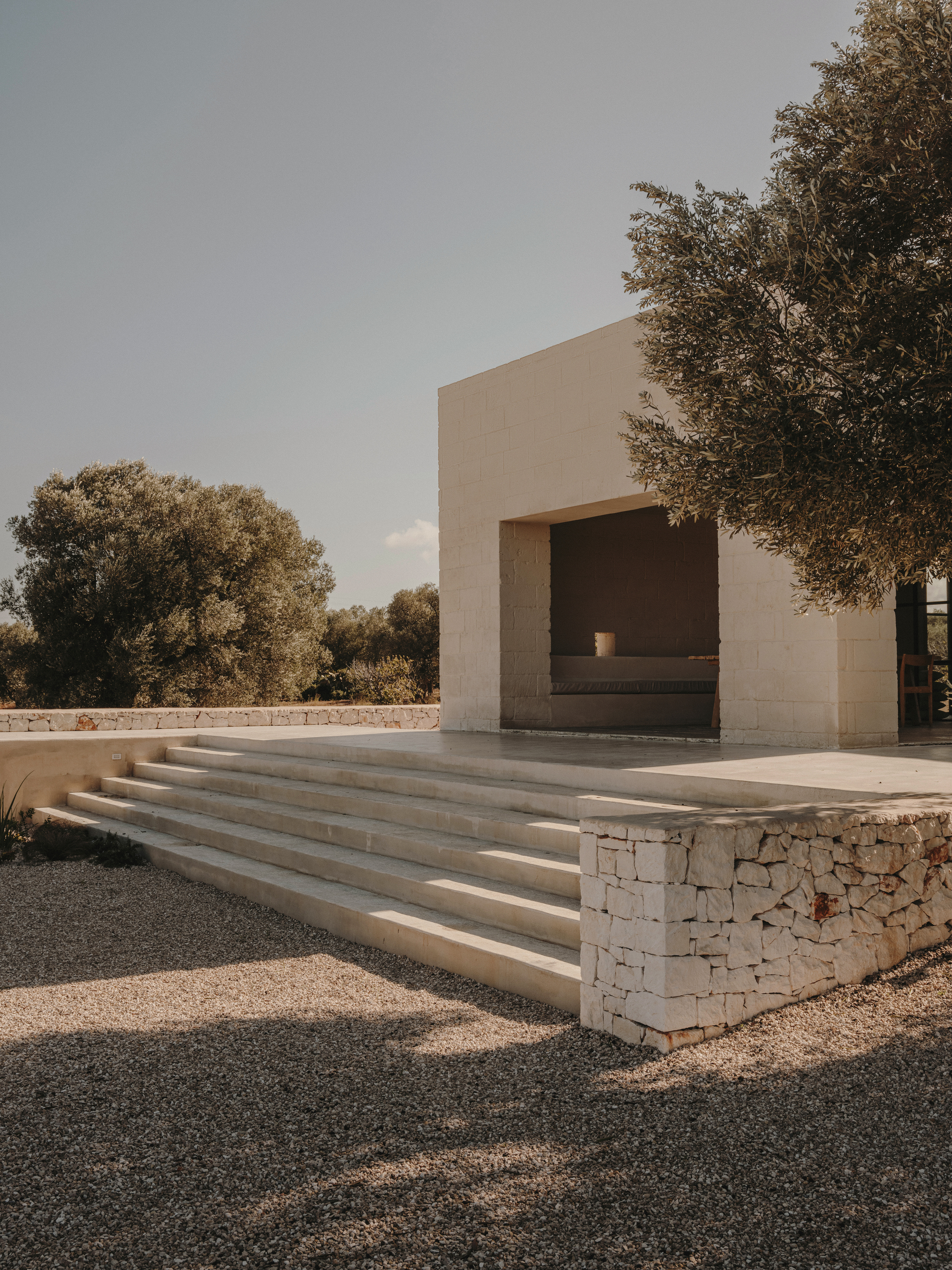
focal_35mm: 36
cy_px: 635
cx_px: 476
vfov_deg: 51.4
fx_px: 1320
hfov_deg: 39.7
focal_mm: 45.7
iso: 400
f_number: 13
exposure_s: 1/220
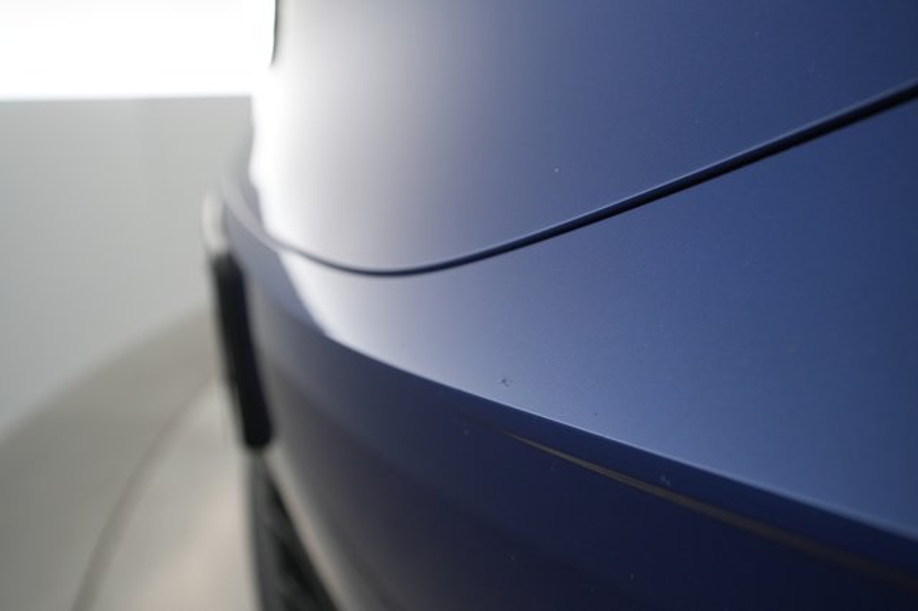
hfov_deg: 65.5
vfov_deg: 46.4
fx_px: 714
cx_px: 459
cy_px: 306
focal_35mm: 28
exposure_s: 1/100
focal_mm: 28
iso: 1600
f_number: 4
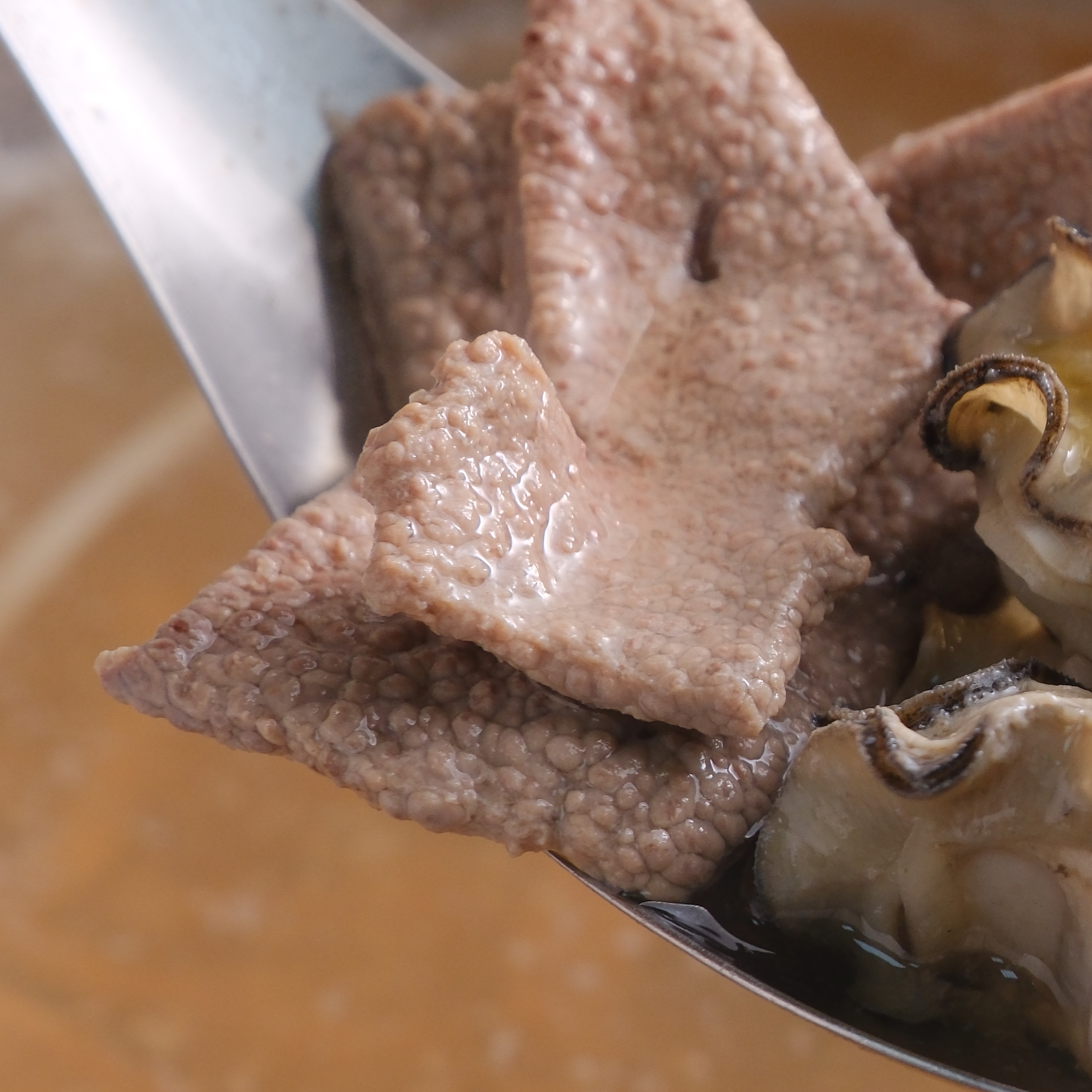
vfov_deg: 7.8
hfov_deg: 7.7
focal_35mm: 224
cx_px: 1691
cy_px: 582
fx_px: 7995
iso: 320
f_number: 6.4
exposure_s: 1/125
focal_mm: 50
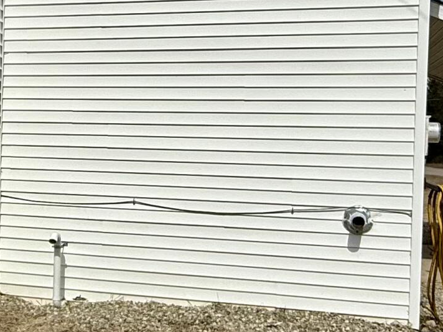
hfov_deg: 31.7
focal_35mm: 59
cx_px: 75
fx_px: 755
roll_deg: -0.8
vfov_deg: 24.8
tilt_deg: -2.3
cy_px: 149
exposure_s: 1/6173
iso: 40
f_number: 2.2
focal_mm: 2.22
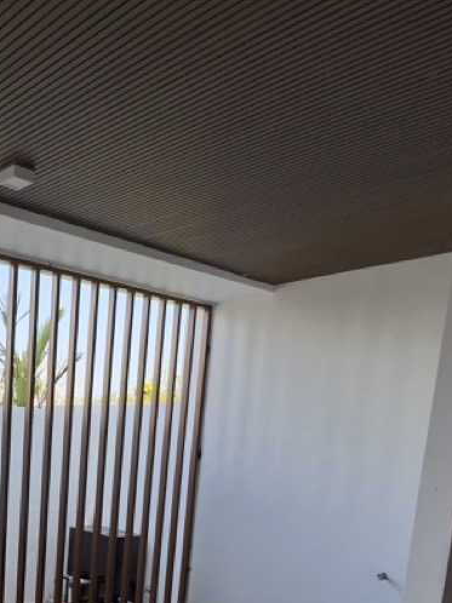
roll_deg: -1.9
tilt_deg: -7.5
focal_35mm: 36
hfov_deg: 34.9
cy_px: 533
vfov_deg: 46.8
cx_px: -28
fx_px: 627
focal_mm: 2.22
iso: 40
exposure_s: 1/192
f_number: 2.2
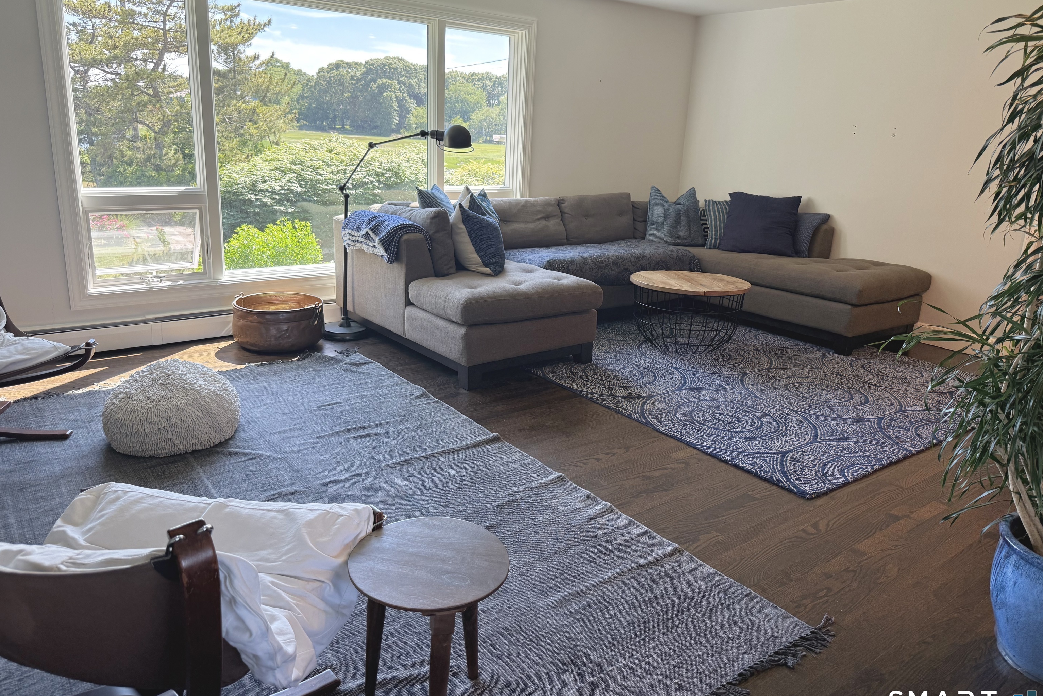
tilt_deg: -15.9
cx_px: 522
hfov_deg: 71.5
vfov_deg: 51.3
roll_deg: -3.2
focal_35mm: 25
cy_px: 326
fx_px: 724
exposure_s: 1/271
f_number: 1.78
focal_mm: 6.76
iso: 100
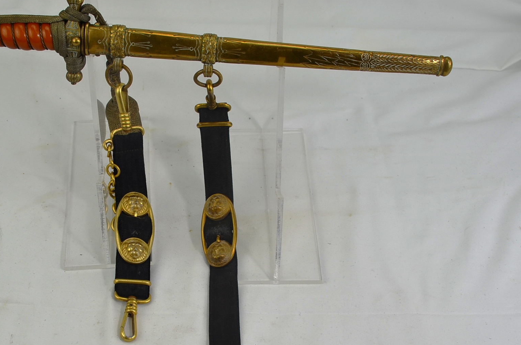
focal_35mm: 58
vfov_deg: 23.1
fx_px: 838
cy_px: 246
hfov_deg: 34.3
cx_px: 177
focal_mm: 24
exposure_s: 1/160
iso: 200
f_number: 6.3
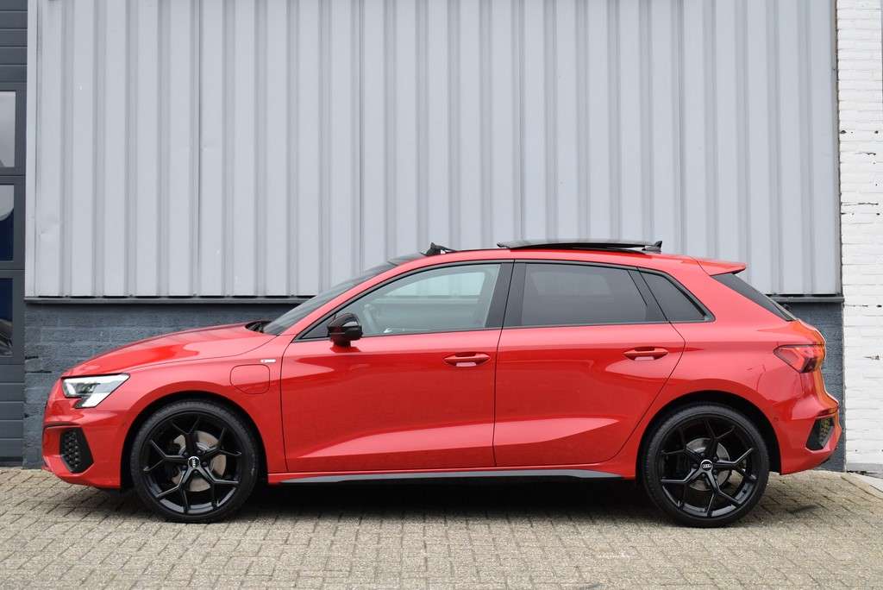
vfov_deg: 21.6
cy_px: 295
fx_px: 1546
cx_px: 442
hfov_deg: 31.9
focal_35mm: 63
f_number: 6.3
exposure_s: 1/160
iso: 400
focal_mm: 42
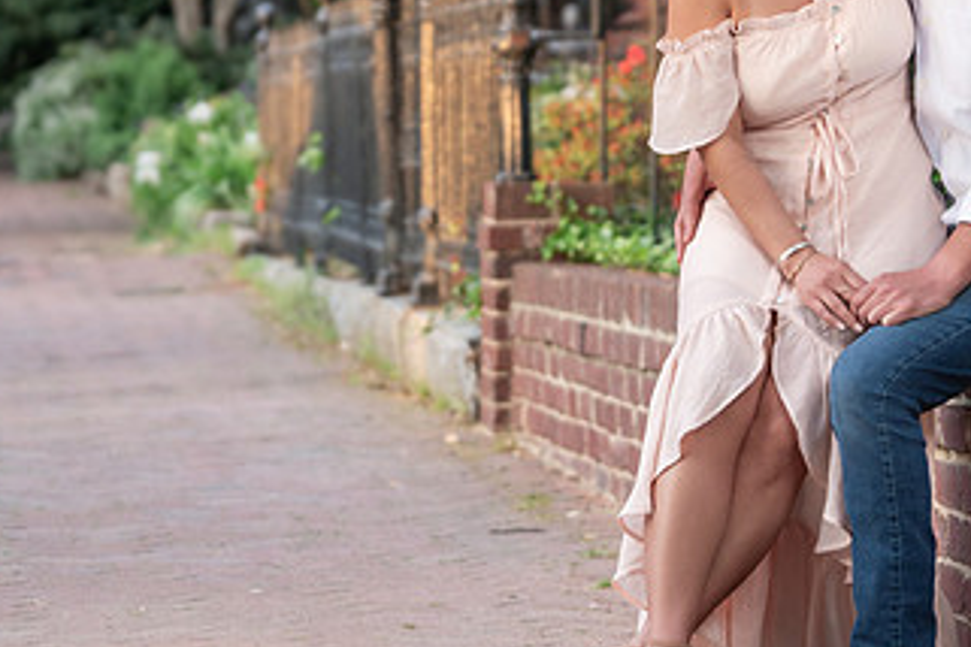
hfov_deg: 12.4
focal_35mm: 166
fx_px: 4477
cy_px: 204
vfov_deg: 8.3
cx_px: 638
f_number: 4
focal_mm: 92
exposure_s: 1/200
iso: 640
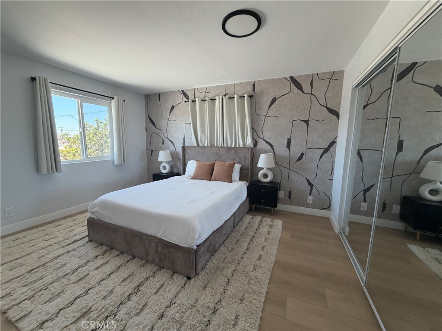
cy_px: 166
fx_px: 179
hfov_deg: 102.1
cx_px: 221
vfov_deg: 85.7
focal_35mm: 14
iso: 250
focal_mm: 2.22
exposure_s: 1/120
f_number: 2.2
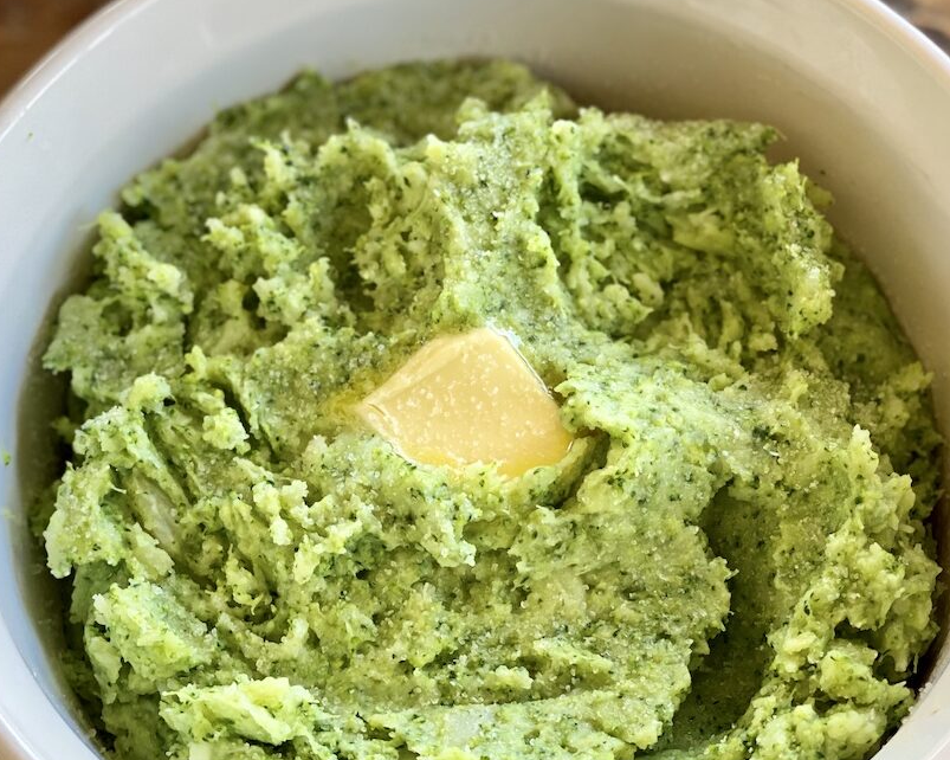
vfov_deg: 25.0
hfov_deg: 30.9
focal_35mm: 61
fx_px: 1715
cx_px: 538
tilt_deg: -61.9
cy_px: 423
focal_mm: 6
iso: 80
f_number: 2
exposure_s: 1/122
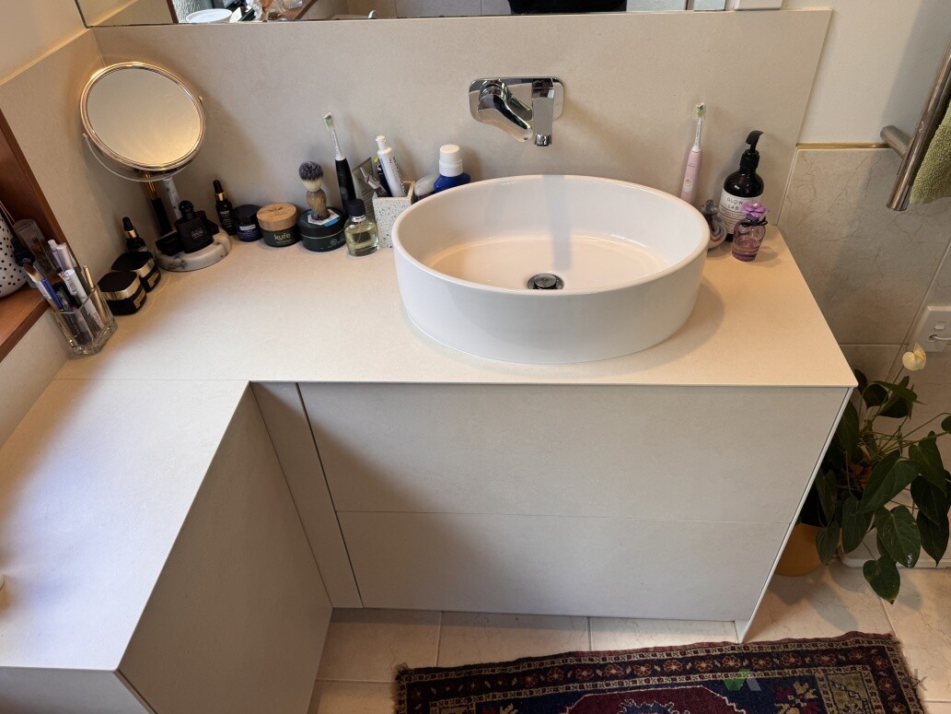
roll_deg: +3.3
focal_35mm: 24
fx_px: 659
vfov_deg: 56.8
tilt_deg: -40.3
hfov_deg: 71.6
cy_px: 357
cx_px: 476
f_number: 1.78
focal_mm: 6.76
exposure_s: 1/100
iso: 50
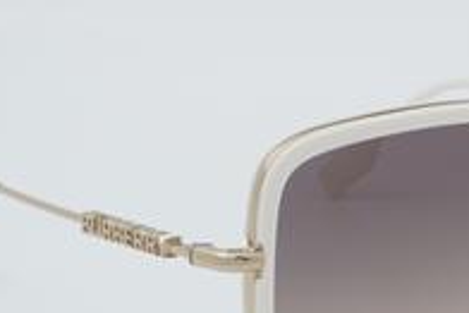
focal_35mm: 168
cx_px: 390
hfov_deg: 12.2
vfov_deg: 8.2
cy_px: 241
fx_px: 2190
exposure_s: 1/4
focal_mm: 55
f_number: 32
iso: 100
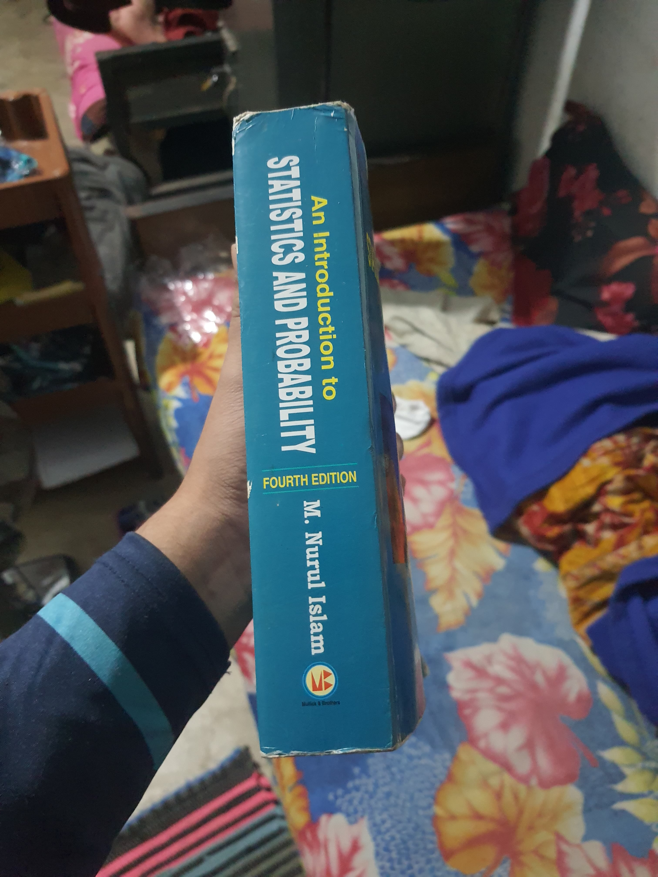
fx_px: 659
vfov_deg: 67.3
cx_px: 329
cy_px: 438
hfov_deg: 53.1
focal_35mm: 26
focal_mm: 4.32
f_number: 1.7
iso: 500
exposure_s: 1/20
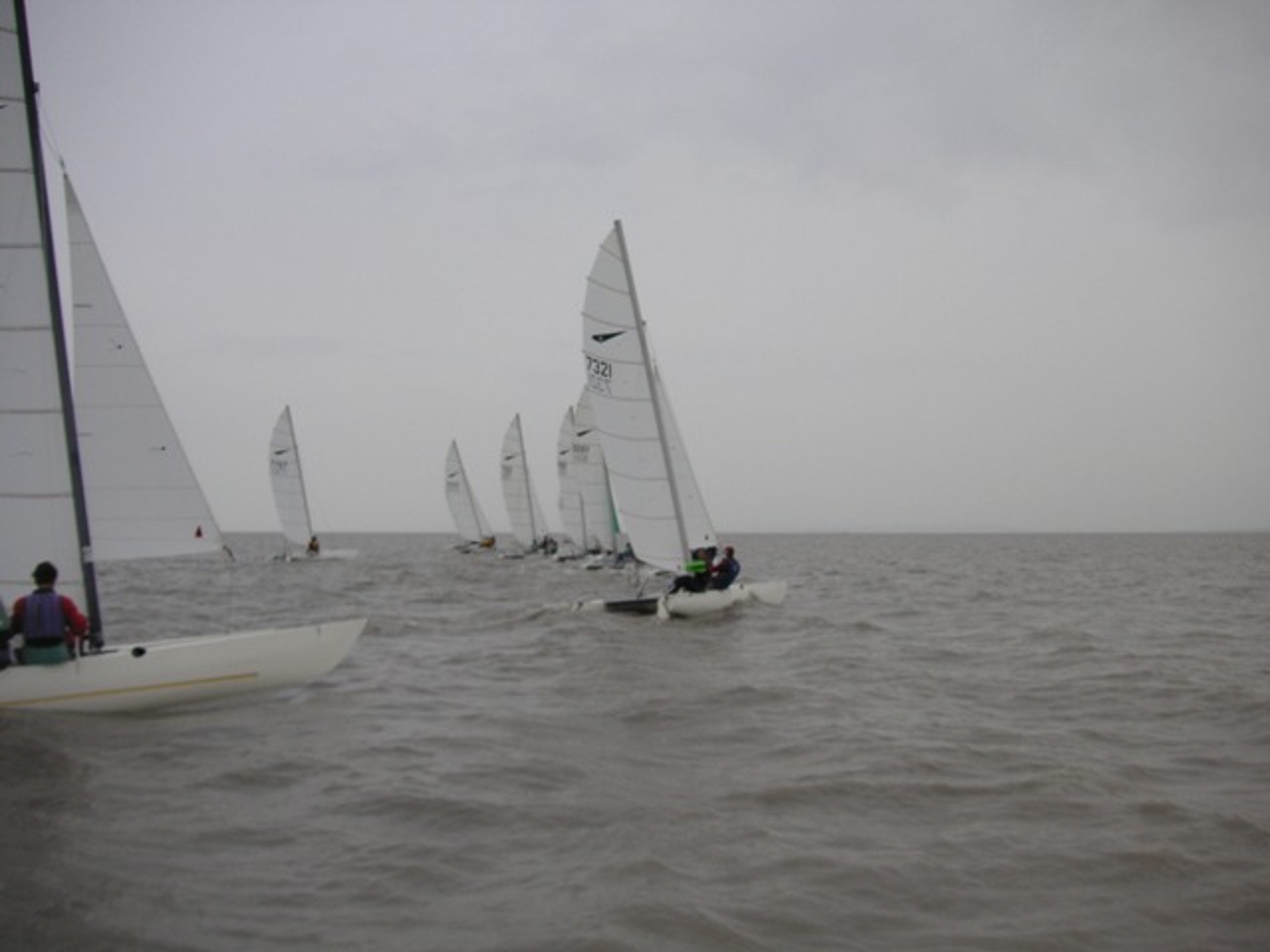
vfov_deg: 38.7
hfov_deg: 50.1
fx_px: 1357
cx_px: 635
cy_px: 476
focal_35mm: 37
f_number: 2.8
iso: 50
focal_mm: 6.1
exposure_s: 1/350
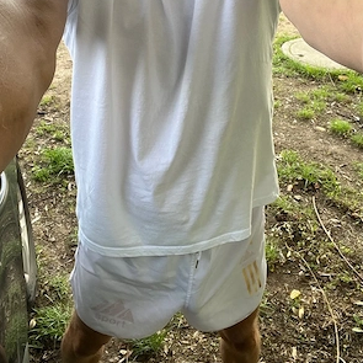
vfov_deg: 45.6
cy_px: 132
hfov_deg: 46.0
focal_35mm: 36
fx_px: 427
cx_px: 181
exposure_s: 1/121
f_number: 2.2
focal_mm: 2.71
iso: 50
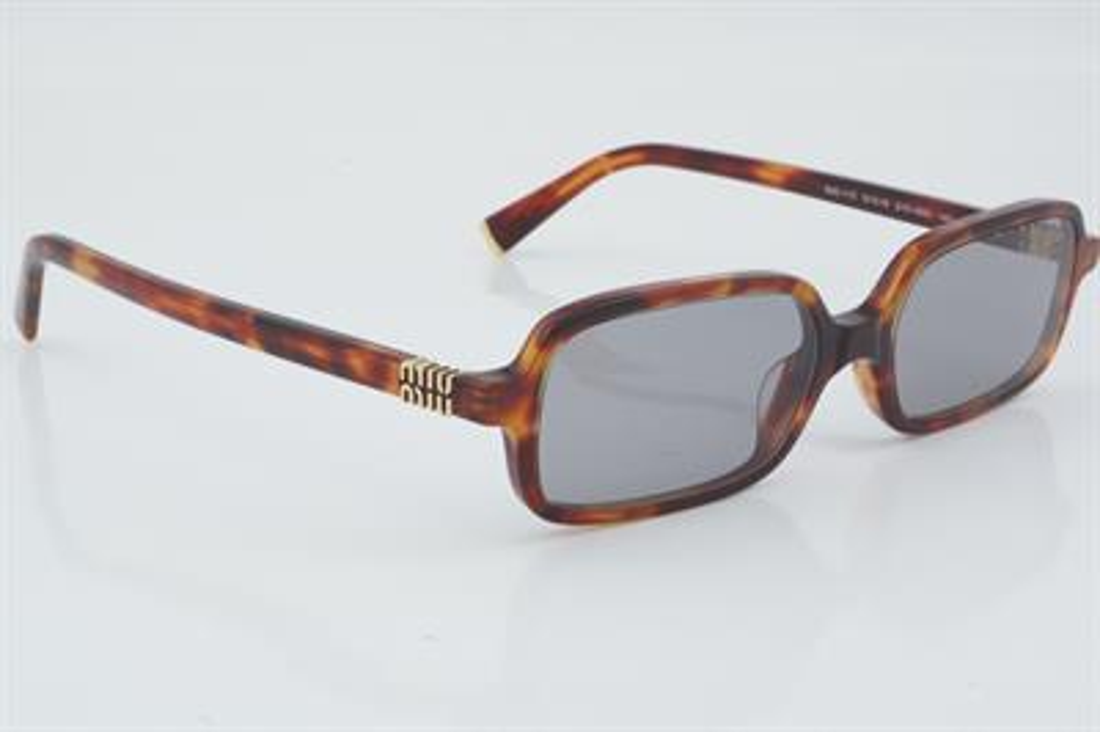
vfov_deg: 18.2
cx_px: 550
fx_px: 2290
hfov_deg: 27.0
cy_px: 366
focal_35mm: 75
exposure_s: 1/3
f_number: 32
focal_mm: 50
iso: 100
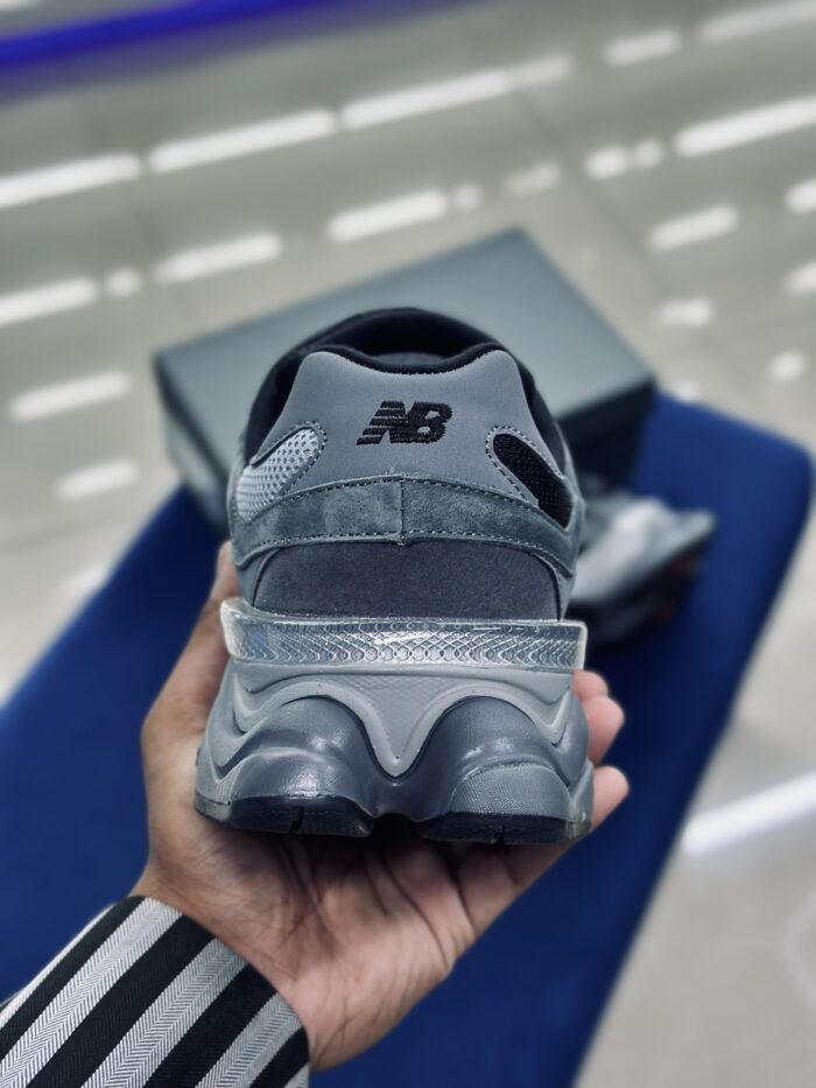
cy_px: 544
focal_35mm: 48
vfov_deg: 39.7
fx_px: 1508
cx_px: 408
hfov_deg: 30.3
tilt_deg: -49.7
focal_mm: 6.86
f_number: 1.78
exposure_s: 1/100
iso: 80
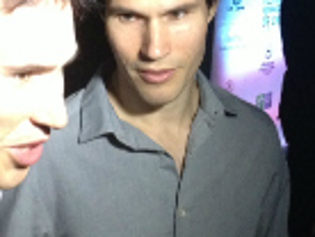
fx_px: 1085
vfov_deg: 12.4
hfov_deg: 16.5
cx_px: 171
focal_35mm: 119
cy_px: 48
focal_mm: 4.28
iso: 250
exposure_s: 1/20
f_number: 2.4
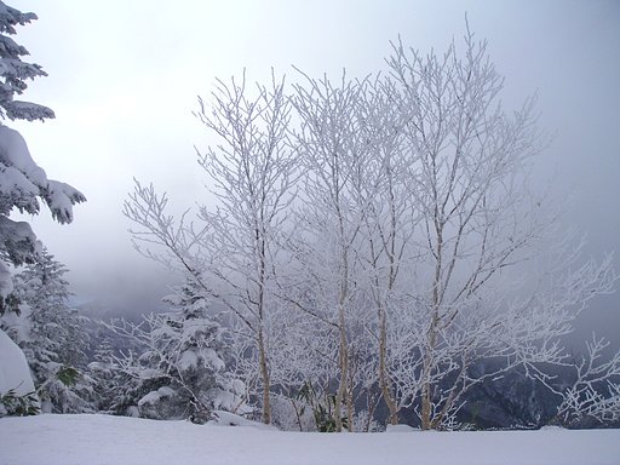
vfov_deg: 37.7
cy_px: 232
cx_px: 310
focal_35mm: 38
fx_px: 681
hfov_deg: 49.0
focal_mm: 6
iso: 100
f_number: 6.7
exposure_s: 1/1000
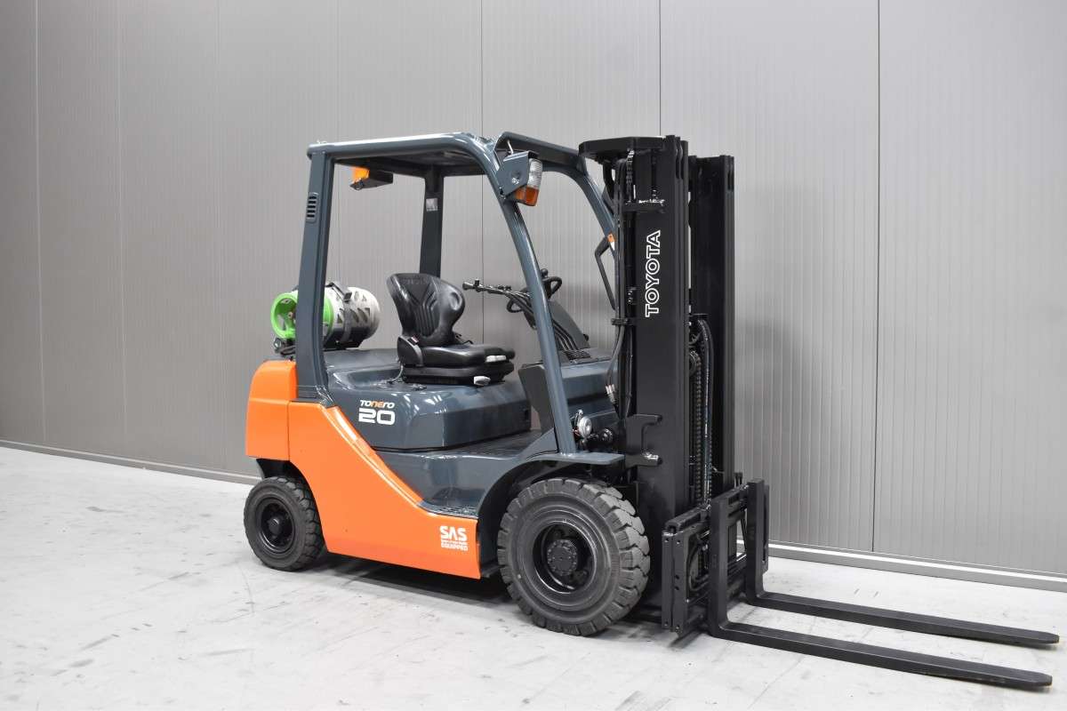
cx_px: 534
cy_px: 356
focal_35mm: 32
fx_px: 934
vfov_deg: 41.7
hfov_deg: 59.5
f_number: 5
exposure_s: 1/25
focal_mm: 21
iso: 1600
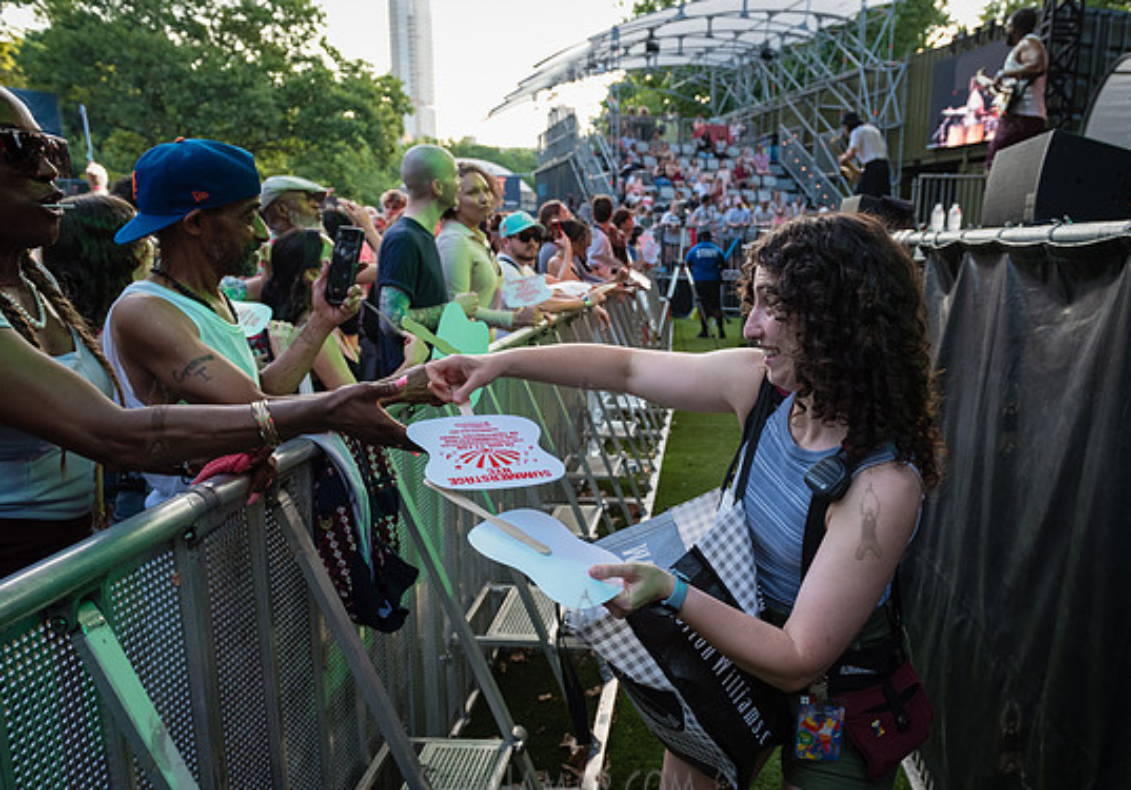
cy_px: 450
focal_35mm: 29
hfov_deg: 62.5
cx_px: 666
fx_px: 925
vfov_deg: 46.1
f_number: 4
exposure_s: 1/320
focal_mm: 24
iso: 1000
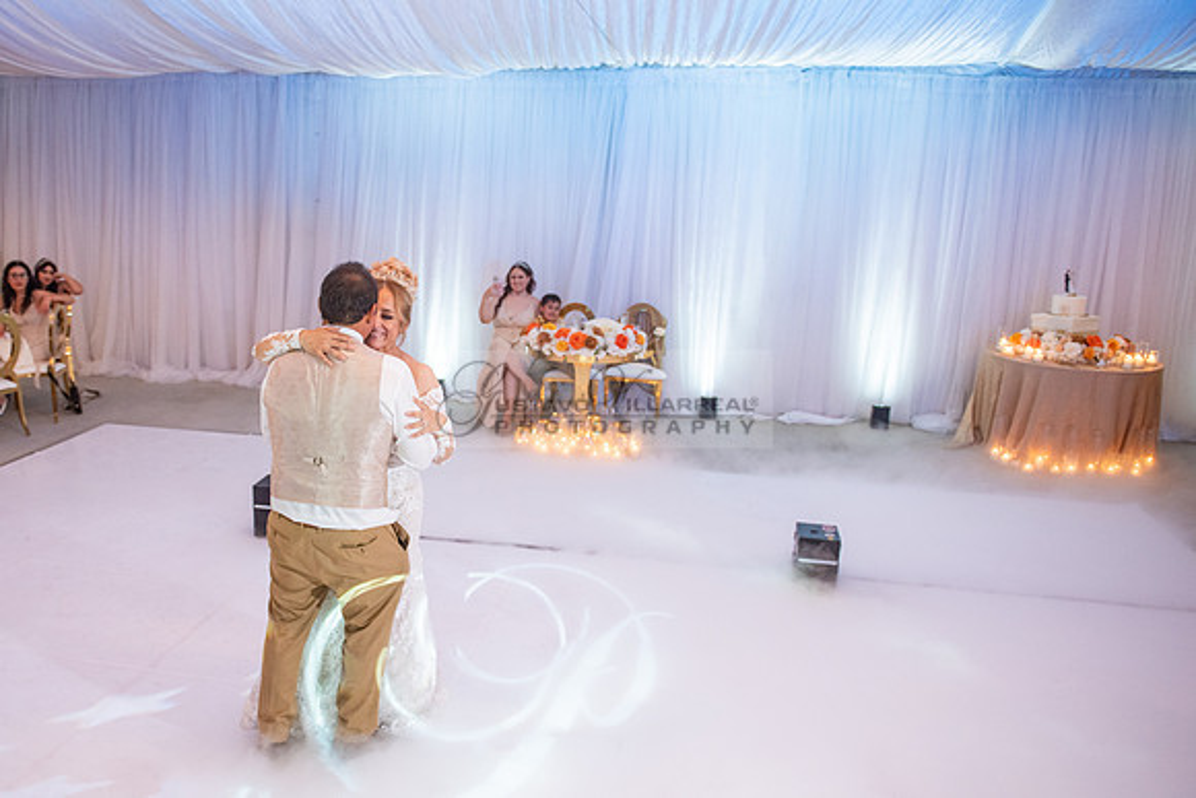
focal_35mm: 31
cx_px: 453
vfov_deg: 42.4
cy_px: 412
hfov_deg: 59.6
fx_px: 1030
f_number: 3.2
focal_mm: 24
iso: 1000
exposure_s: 1/125
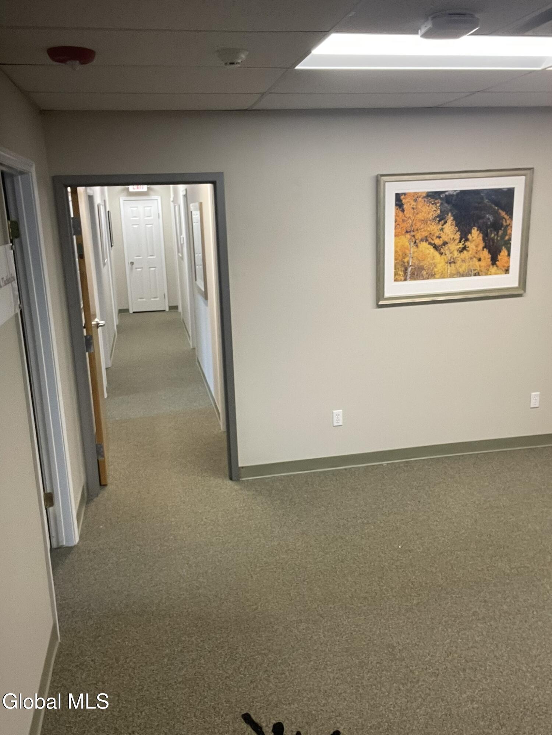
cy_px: 368
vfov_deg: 60.0
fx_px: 638
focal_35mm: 30
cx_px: 276
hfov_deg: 46.8
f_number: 2.2
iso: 125
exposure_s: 1/41
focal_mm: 2.71
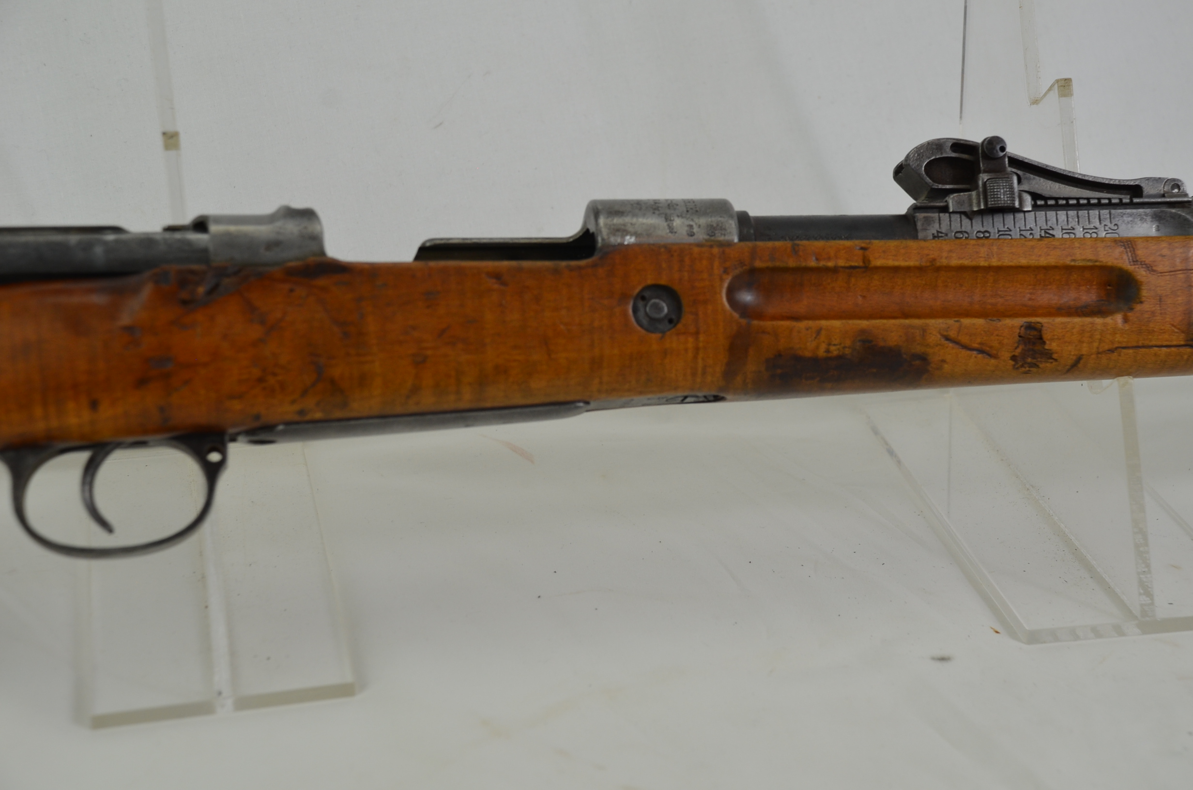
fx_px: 2480
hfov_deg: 27.0
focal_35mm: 75
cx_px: 596
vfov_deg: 18.1
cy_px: 395
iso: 360
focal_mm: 50
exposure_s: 1/125
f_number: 5.6
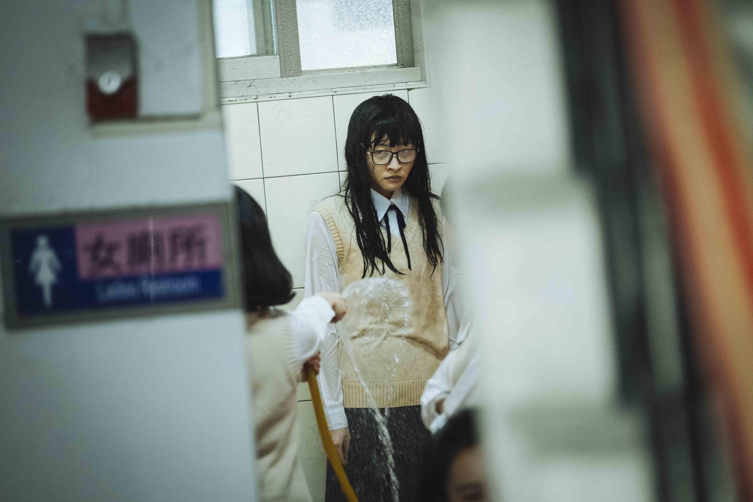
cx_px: 376
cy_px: 251
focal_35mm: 210
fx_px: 4392
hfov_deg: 9.8
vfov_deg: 6.5
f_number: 2.8
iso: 1600
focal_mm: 140
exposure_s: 1/125
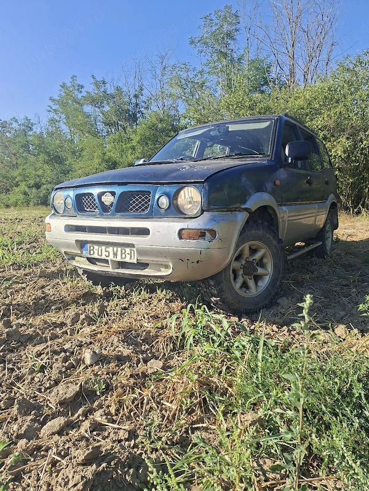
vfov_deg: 73.9
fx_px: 327
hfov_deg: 58.9
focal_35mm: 23
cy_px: 246
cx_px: 184
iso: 40
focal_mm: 5.54
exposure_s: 1/1111
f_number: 1.8
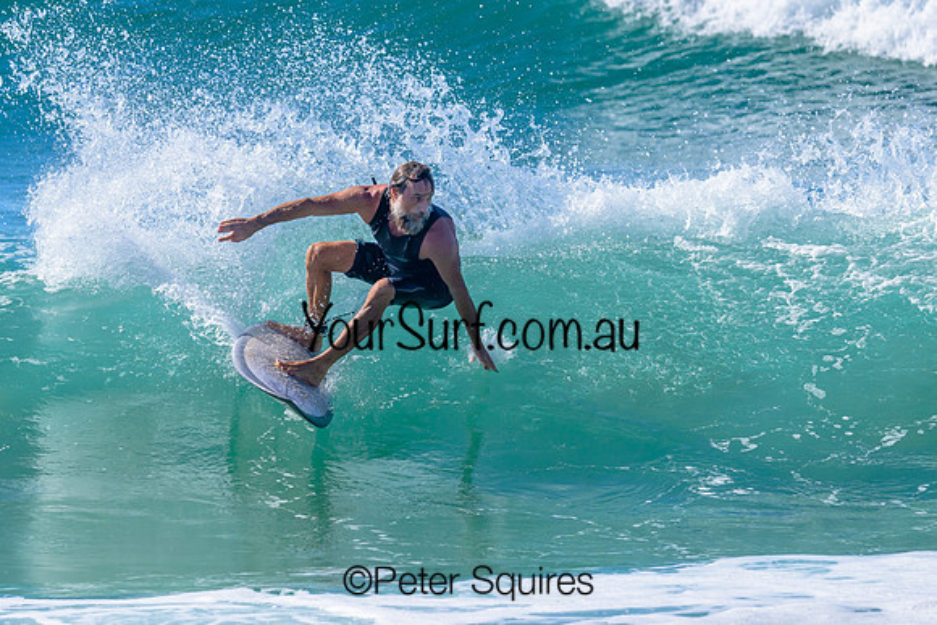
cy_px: 234
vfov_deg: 3.0
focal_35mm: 464
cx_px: 476
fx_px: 12067
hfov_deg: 4.4
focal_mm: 370
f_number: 10
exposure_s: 1/2000
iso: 640
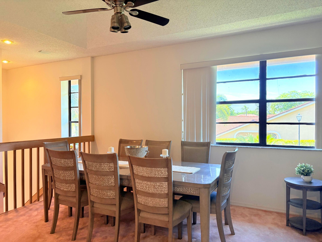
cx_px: 161
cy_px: 121
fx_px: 242
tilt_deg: +0.0
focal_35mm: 26
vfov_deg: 53.1
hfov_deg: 67.3
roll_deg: +0.6
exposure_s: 1/129
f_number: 1.6
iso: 125
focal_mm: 5.96
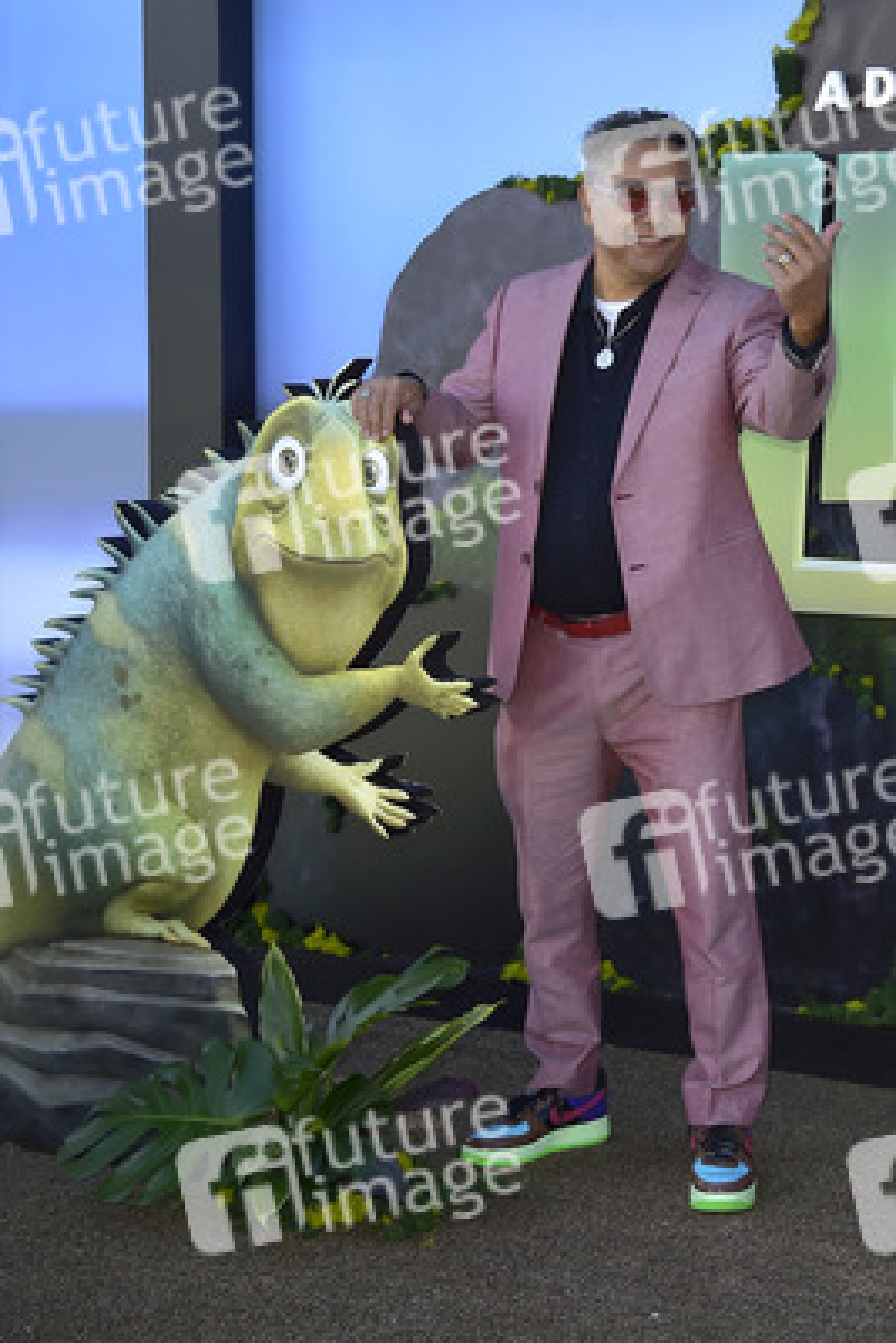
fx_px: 1865
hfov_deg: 27.0
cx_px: 448
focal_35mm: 50
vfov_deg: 39.6
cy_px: 672
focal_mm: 50
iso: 125
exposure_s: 1/250
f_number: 7.1
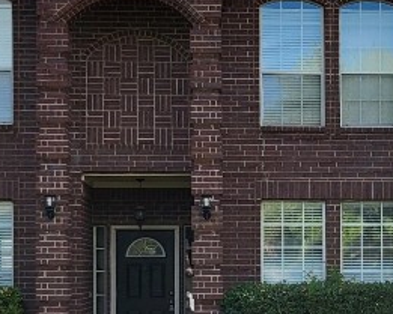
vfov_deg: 16.6
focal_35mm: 92
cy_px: 251
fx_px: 1070
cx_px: 291
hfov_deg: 20.7
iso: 40
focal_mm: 5
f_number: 1.8
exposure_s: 1/2410
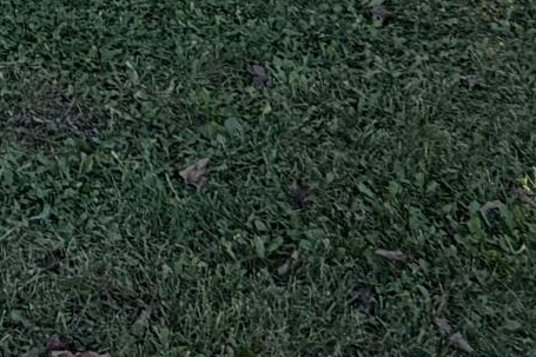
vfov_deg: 11.7
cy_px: -489
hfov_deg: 19.5
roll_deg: -0.7
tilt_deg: -4.5
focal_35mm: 96
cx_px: -168
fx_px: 1429
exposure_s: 1/502
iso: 40
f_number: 2.2
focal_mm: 2.22
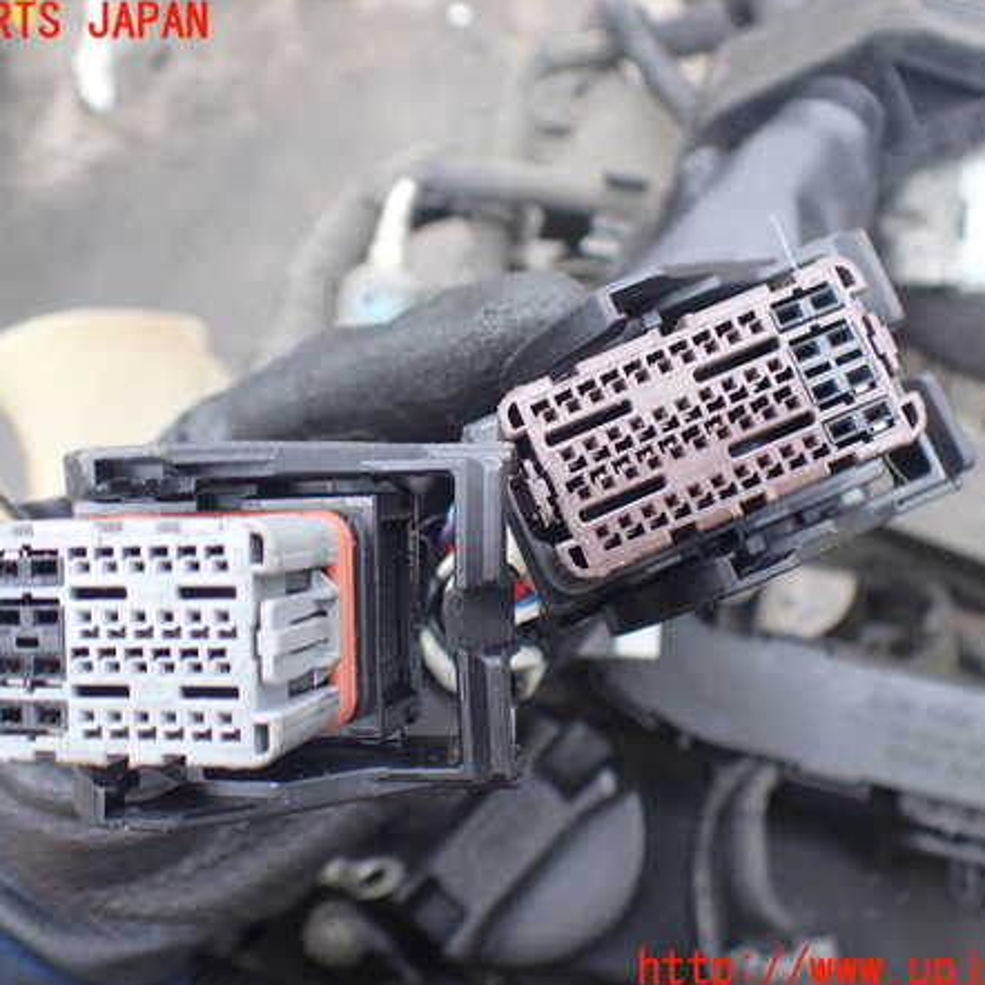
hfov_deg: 46.0
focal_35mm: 36
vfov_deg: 46.0
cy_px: 497
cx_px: 472
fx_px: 1159
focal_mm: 5.4
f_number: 2.3
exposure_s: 1/125
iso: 200
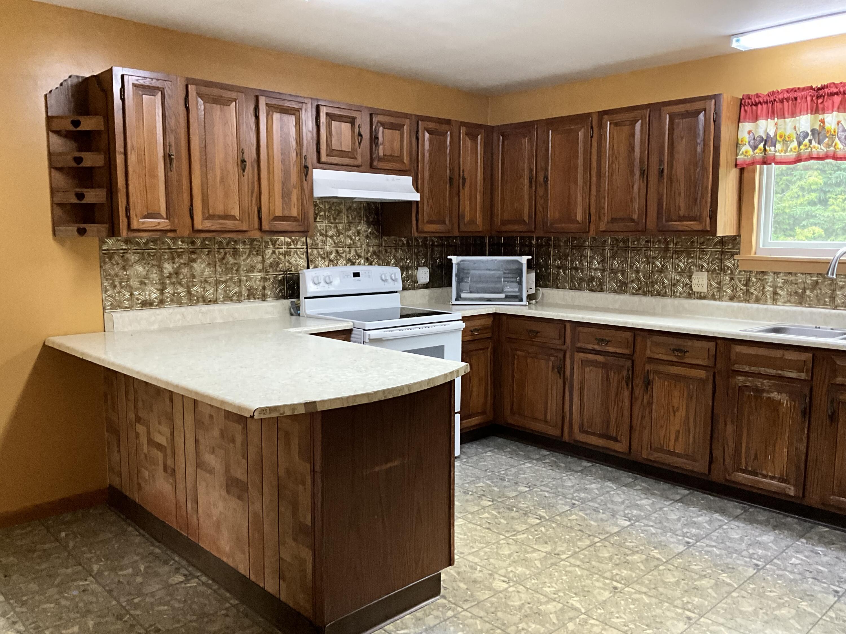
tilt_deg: -7.2
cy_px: 317
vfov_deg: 48.2
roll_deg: +0.3
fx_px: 709
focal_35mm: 29
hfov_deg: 61.7
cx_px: 423
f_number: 1.8
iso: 250
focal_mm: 3
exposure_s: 1/60
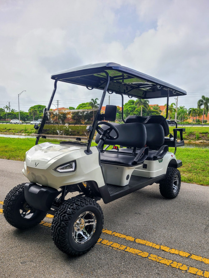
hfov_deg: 49.7
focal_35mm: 28
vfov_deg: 63.4
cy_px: 149
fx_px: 225
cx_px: 105
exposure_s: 1/1538
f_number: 1.8
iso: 40
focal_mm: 5.4
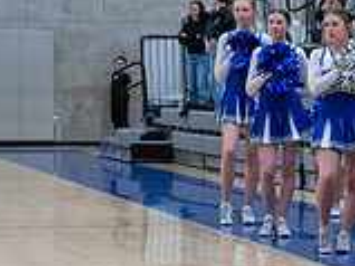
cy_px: 211
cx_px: 612
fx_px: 1773
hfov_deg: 10.8
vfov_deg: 8.6
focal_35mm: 173
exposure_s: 1/250
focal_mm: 46
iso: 7200
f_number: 6.3
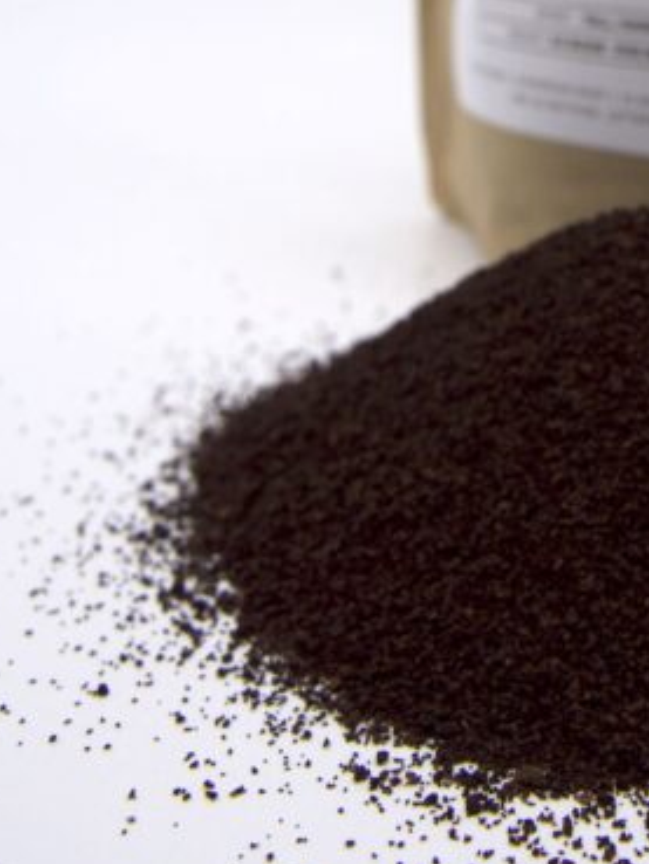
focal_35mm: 52
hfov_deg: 26.4
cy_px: 35
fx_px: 1299
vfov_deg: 34.1
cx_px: 665
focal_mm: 12
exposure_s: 1/320
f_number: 5
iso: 200
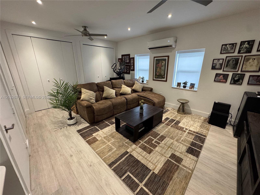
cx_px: 130
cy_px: 98
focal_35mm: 14
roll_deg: +0.1
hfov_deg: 102.1
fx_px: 105
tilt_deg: -18.1
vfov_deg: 85.7
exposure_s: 1/60
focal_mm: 2.22
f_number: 2.2
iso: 500
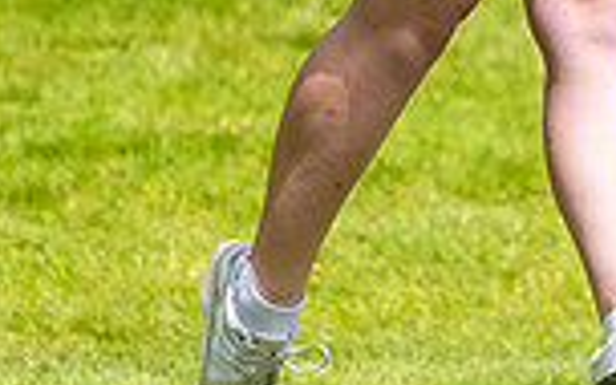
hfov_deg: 1.8
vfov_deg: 1.1
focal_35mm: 1165
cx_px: 478
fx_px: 19558
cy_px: -326
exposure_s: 1/1250
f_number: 5.6
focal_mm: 300
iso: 200
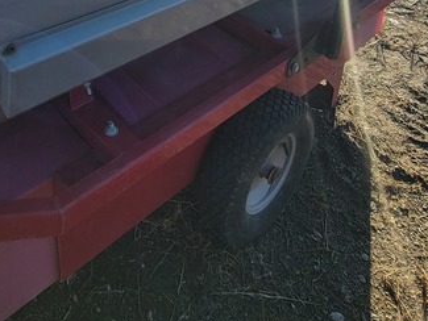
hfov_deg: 55.6
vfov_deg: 36.1
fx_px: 396
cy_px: -47
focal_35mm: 32
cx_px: 144
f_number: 2.2
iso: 50
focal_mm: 2.2
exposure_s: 1/970
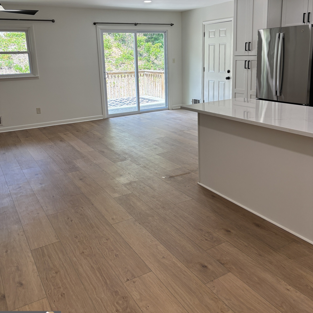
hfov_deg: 52.5
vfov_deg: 52.1
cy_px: 121
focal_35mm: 31
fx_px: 317
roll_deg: +1.2
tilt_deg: -12.6
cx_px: 156
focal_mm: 5.96
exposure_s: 1/166
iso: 64
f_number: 1.6
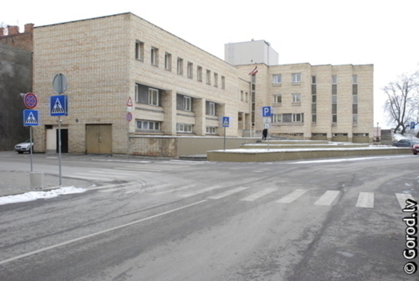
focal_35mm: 33
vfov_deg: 40.1
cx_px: 210
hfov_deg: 57.1
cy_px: 140
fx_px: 385
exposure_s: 1/180
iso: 1000
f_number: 5.6
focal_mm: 22
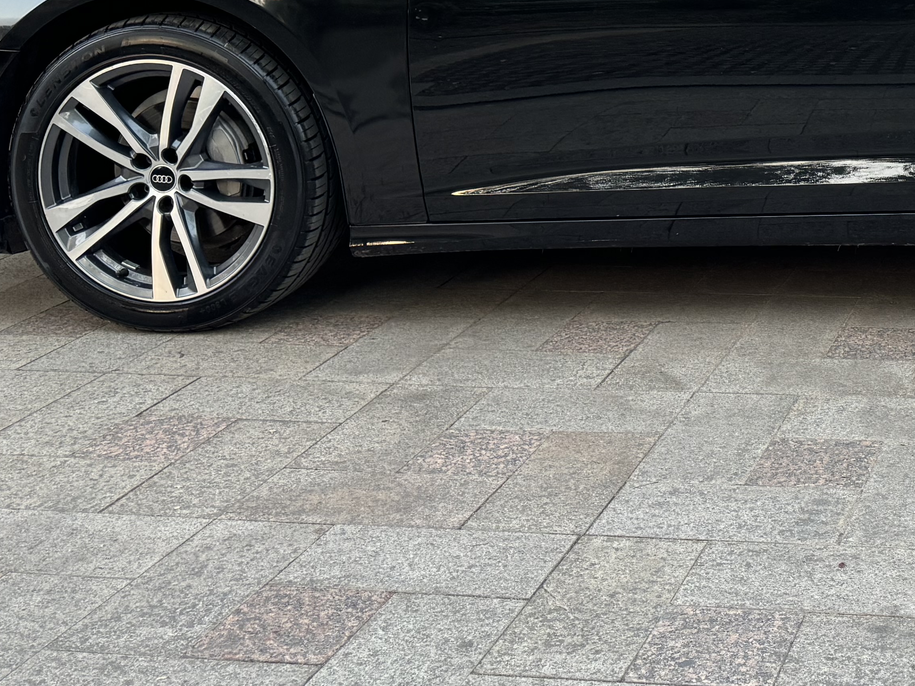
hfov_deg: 29.5
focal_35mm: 60
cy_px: -52
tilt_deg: -5.5
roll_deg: -0.3
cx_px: 966
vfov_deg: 23.1
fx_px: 1586
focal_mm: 6.86
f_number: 1.78
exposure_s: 1/121
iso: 160
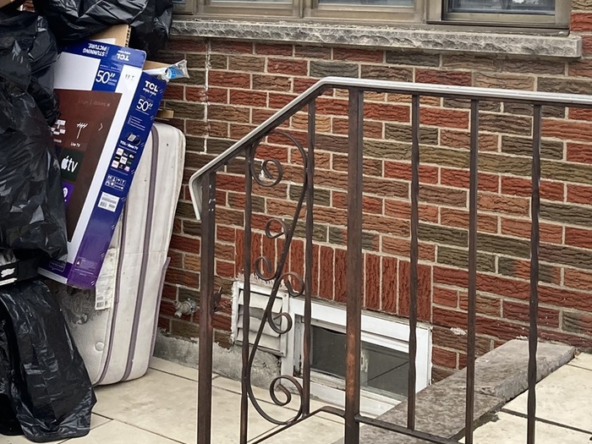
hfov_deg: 30.2
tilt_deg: -1.7
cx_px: 238
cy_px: 47
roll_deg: -0.9
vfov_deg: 22.4
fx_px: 1095
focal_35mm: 64
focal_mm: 3.99
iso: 80
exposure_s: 1/101
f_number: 1.8
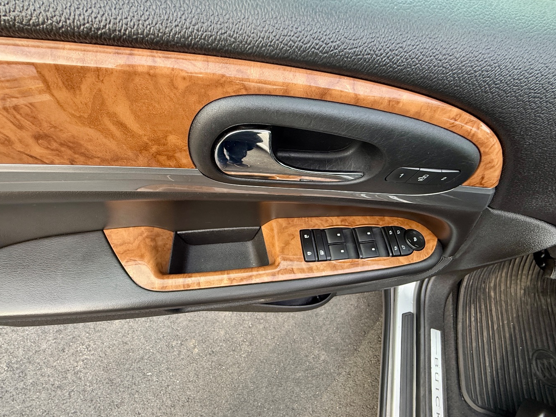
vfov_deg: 81.6
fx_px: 241
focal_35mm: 15
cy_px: 222
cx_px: 268
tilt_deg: -64.4
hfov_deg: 98.1
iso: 125
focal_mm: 2.22
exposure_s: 1/99
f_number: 2.2
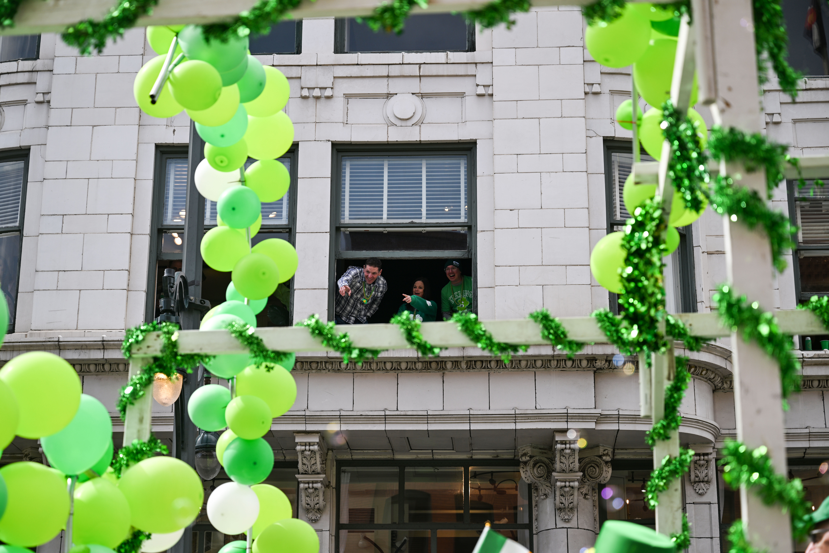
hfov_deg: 28.8
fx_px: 1612
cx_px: 414
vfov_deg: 19.5
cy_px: 276
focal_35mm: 70
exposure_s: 1/500
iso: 64
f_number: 4
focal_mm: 70
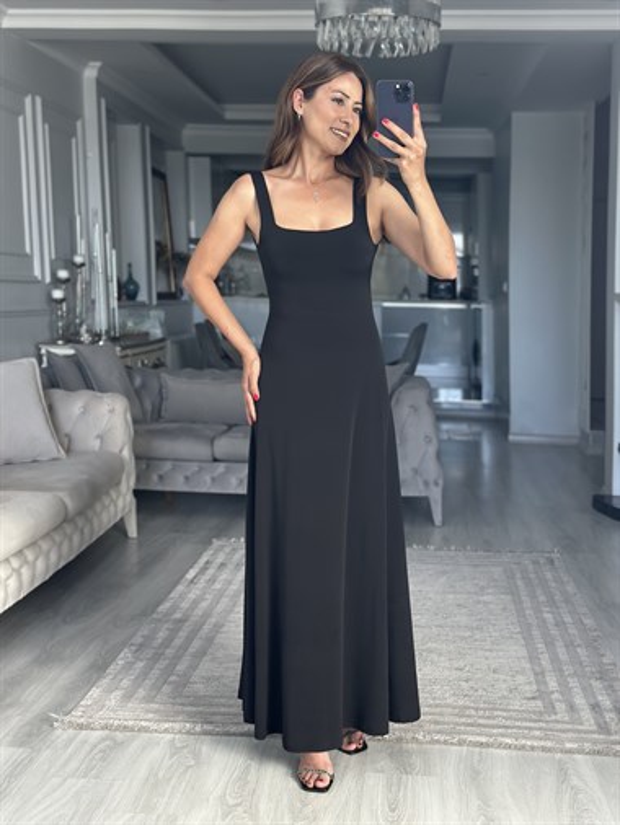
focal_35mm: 48
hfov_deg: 30.3
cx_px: 310
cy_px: 412
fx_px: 1145
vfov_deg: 39.6
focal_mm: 6.86
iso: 125
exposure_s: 1/121
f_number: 1.78
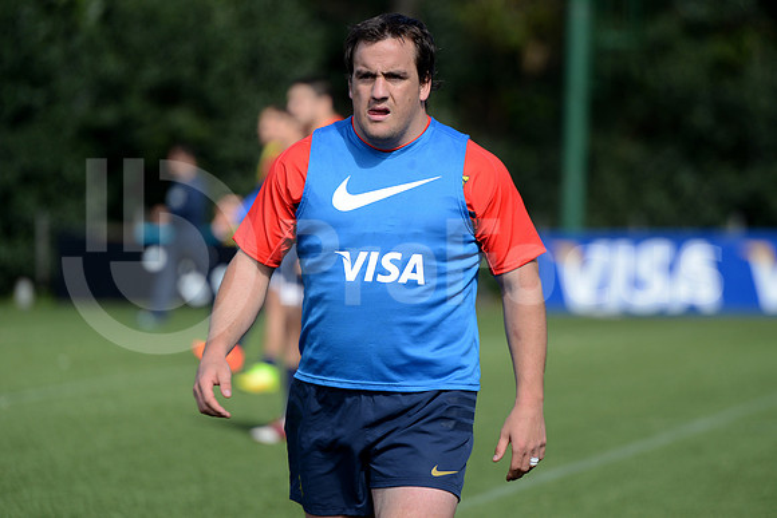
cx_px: 388
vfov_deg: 5.1
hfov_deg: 7.6
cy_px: 259
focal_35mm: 270
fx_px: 5829
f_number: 4
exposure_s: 1/1250
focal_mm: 270
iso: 400
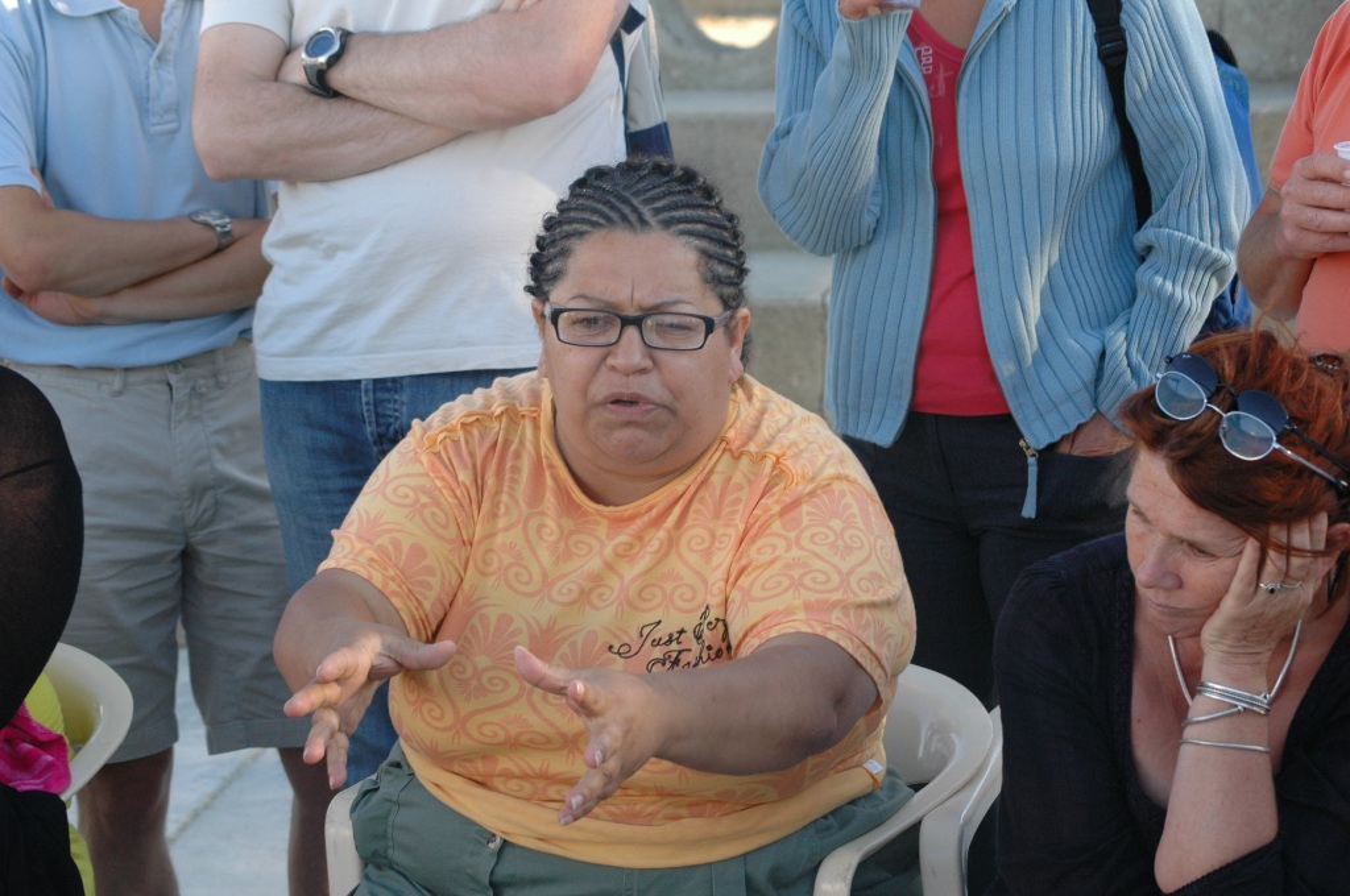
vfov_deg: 13.8
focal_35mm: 99
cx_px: 675
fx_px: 3708
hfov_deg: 20.6
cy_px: 448
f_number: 7.1
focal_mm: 66
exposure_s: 1/200
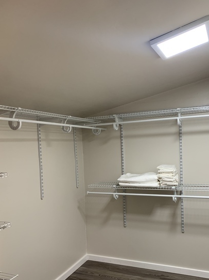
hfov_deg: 44.1
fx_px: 258
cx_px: 112
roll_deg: +1.8
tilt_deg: -4.4
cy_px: 171
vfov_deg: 56.3
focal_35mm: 32
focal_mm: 4.25
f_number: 1.8
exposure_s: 1/60
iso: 200
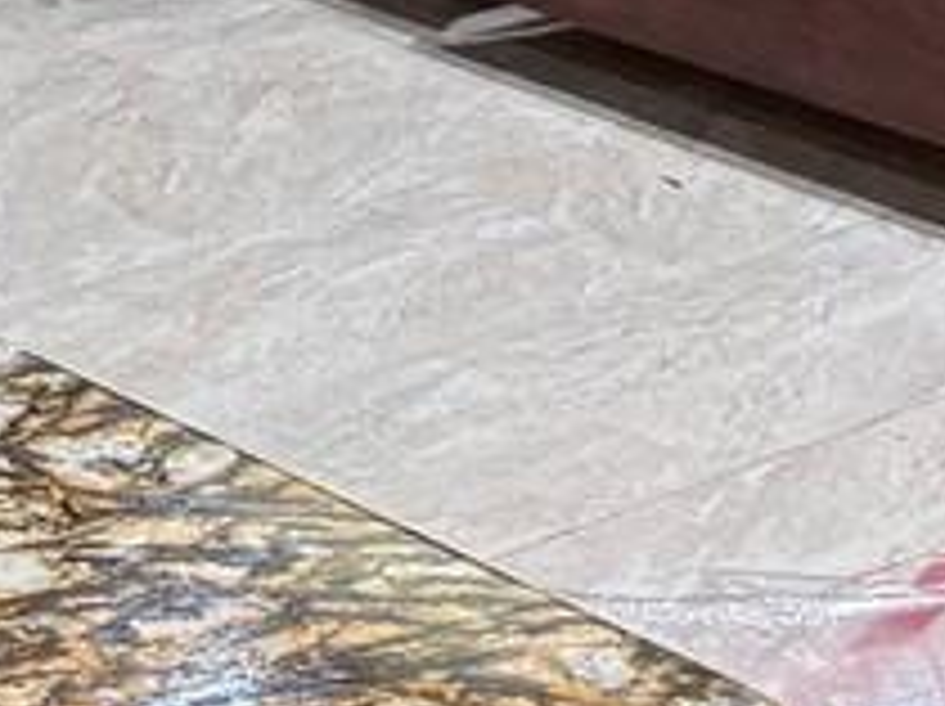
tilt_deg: -7.8
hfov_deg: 10.6
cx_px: -243
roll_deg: -0.1
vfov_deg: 7.7
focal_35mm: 183
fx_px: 4990
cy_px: -850
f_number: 1.78
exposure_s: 1/60
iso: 250
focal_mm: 6.76
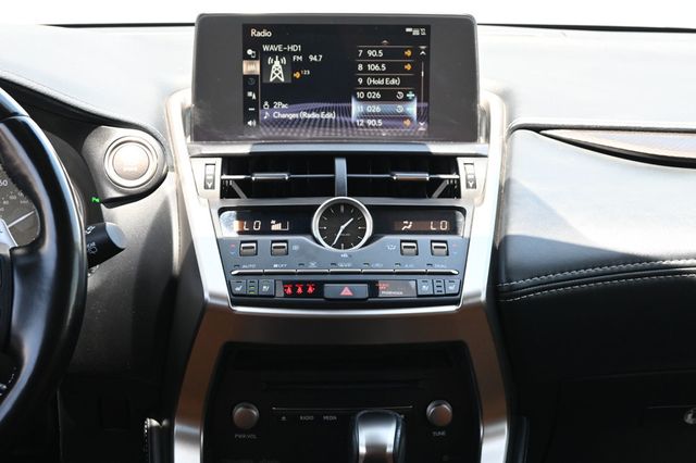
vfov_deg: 21.1
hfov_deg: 31.2
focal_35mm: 64
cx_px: 348
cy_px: 232
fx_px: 1246
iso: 1000
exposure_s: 1/125
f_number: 6
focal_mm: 43
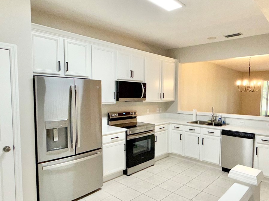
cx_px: 168
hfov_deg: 68.3
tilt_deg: -4.7
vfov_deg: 54.8
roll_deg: -0.7
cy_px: 109
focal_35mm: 25
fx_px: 194
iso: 80
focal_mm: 2.22
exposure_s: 1/120
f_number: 2.2
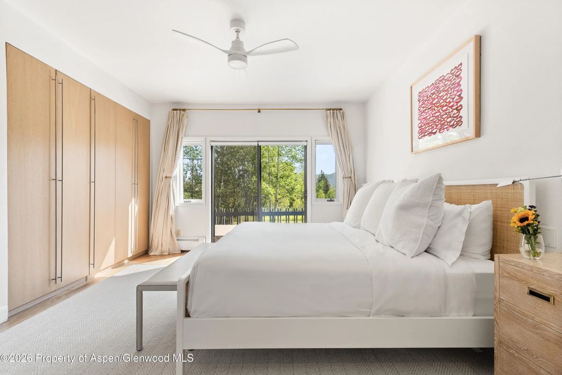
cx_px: 281
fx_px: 265
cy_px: 188
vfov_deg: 70.5
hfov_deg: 93.3
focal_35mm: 17
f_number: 7.1
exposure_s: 1/40
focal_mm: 17
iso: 640
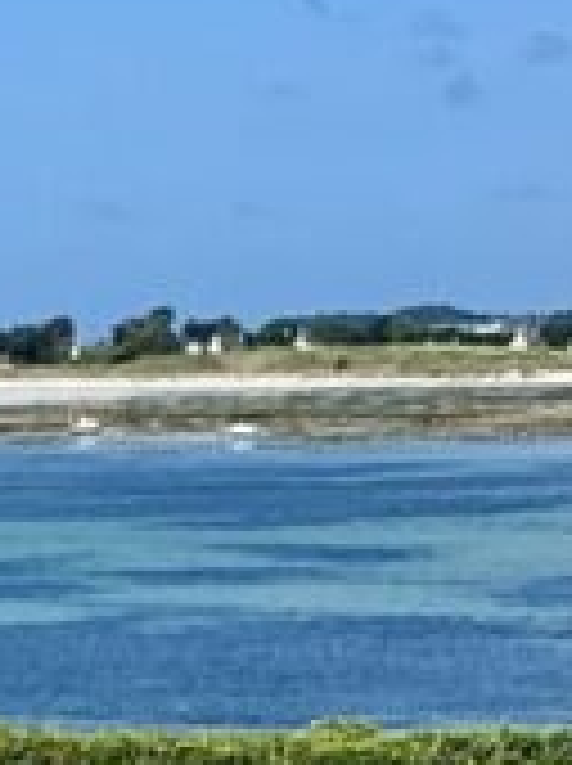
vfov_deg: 10.8
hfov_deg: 8.7
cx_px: -698
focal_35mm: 157
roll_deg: +1.6
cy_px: 1786
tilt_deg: -21.2
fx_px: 3468
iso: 25
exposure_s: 1/3650
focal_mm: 4.25
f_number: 1.8
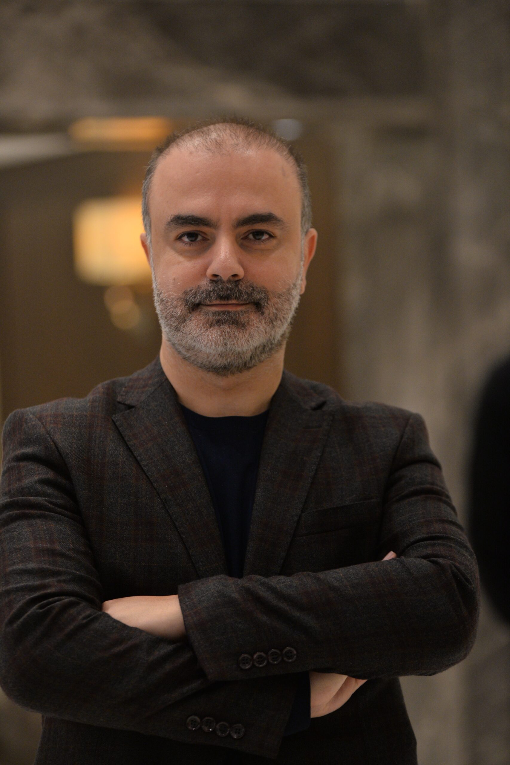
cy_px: 382
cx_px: 255
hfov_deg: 9.1
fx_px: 3187
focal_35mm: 150
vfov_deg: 13.7
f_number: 3.2
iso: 1600
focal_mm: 150
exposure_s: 1/320
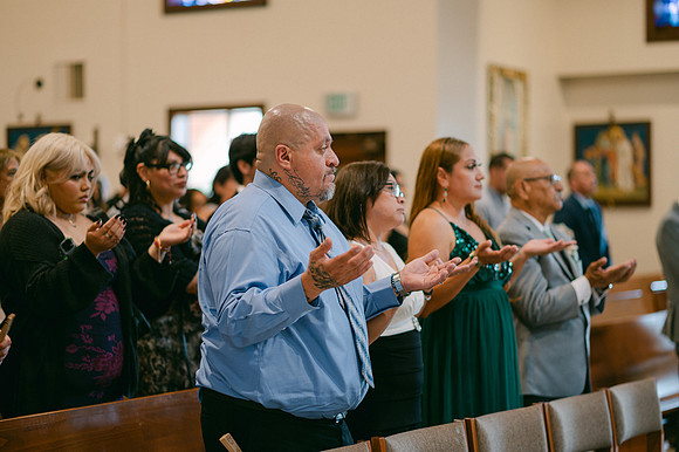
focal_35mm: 85
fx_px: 1602
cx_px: 340
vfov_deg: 16.1
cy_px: 226
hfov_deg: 23.9
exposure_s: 1/125
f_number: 1.8
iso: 320
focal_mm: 85
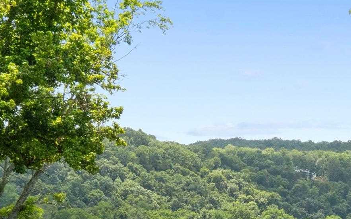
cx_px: 455
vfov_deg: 10.2
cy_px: 290
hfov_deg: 15.8
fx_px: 1200
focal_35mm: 125
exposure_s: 1/320
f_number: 14
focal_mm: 29
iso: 500
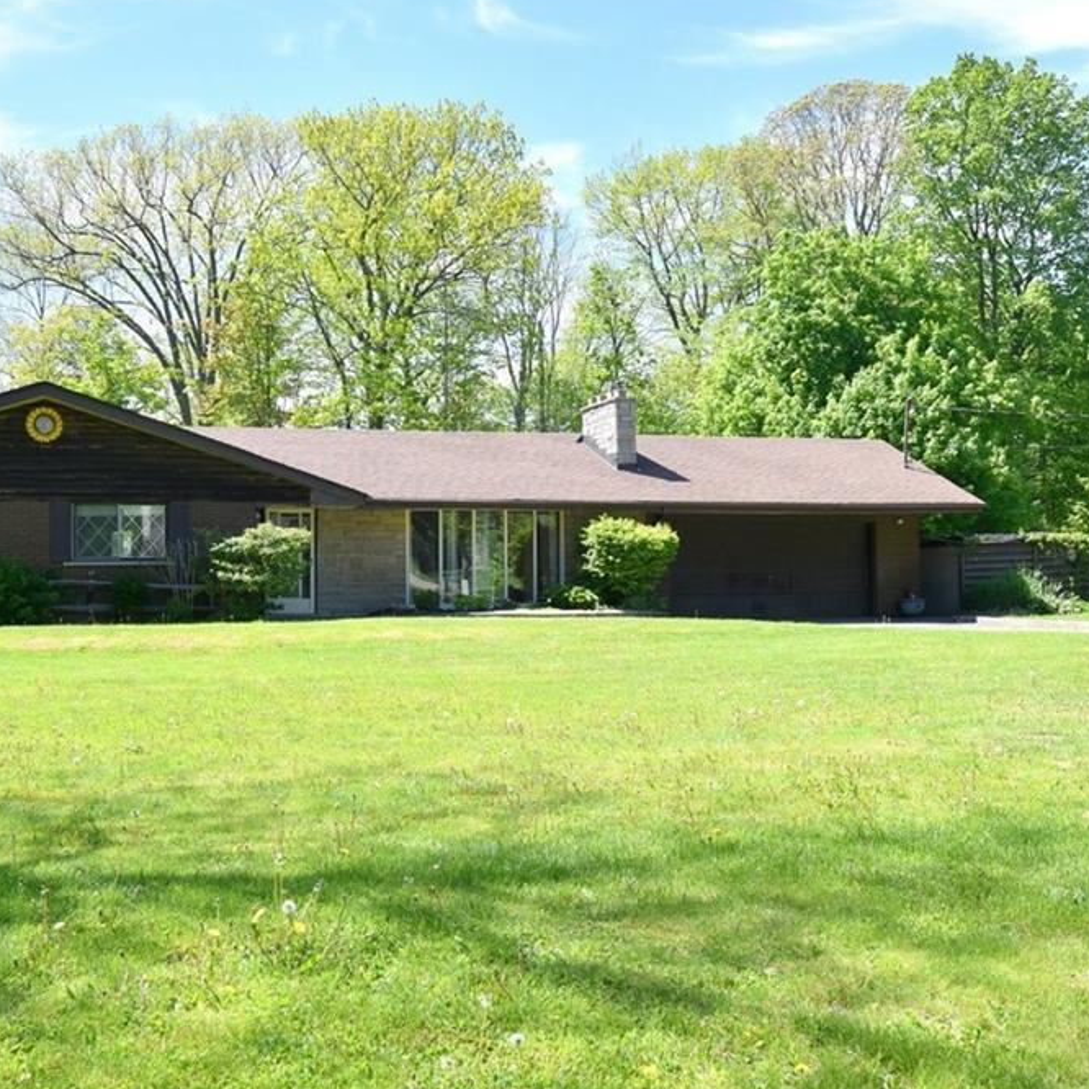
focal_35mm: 34
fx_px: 1210
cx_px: 428
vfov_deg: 48.4
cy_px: 539
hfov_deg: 48.1
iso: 500
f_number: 11
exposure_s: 1/500
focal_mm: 26
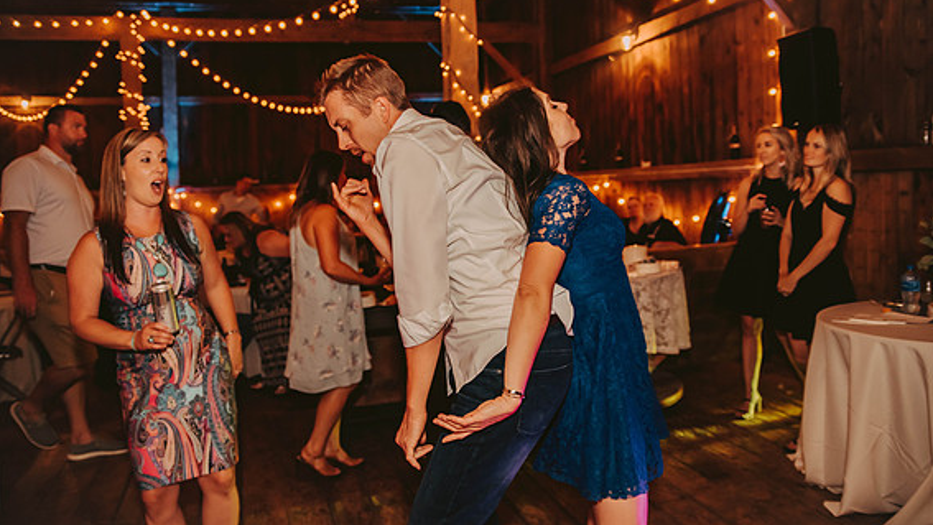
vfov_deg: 38.9
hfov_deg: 64.3
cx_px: 476
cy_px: 230
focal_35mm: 30
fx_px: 742
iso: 1250
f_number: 2.8
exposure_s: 1/125
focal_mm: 28
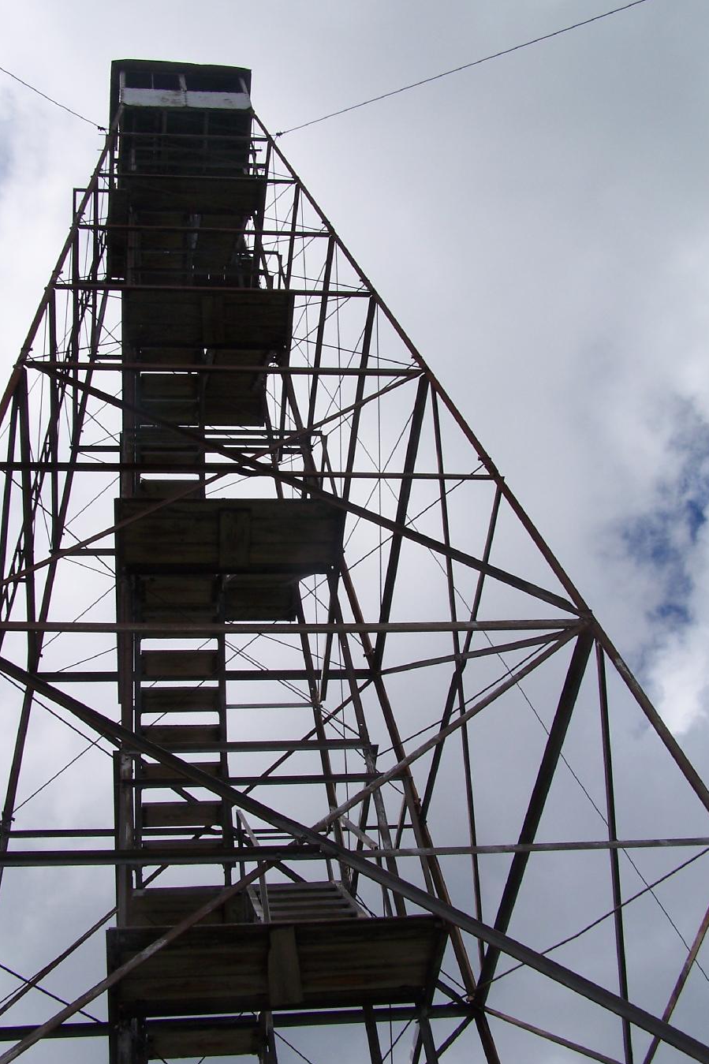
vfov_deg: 48.5
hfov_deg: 33.4
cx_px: 326
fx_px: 1182
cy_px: 538
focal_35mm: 40
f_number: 5.6
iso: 80
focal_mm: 6.3
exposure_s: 1/640
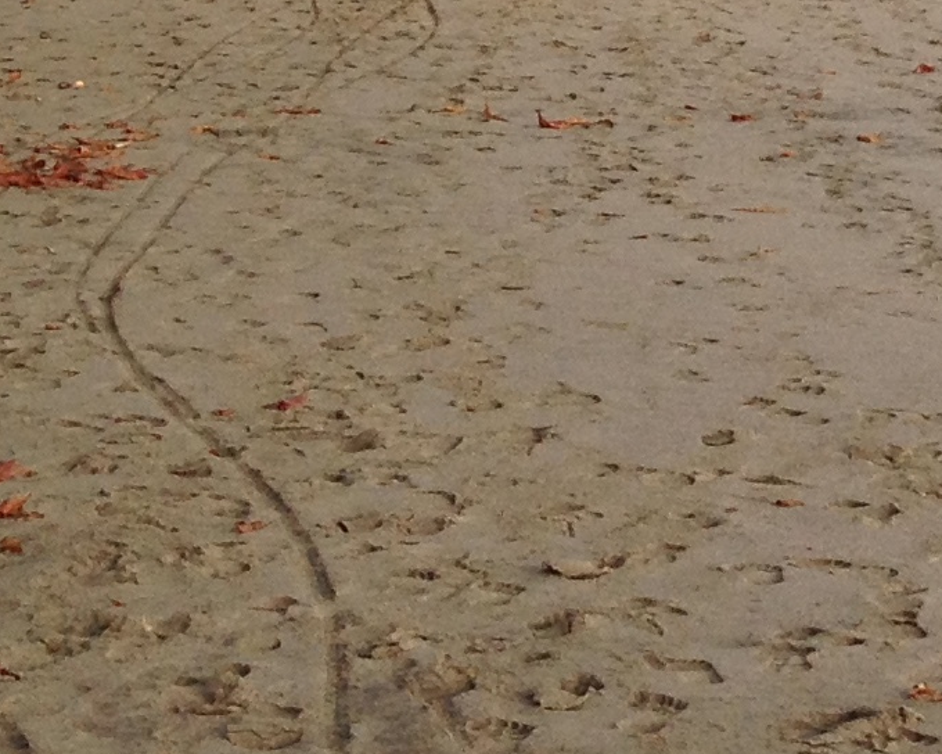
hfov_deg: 11.1
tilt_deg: +0.0
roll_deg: +1.4
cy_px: -513
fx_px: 4572
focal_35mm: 164
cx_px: 1560
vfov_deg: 9.1
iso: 50
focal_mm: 4.28
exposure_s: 1/649
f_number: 2.4
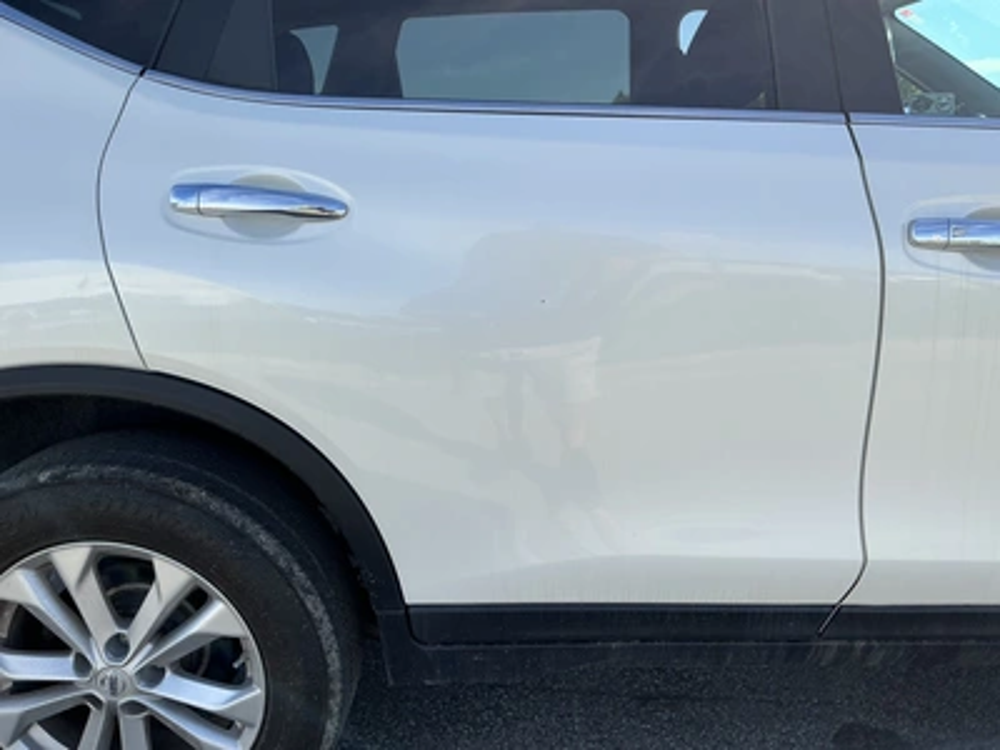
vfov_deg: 49.7
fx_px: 809
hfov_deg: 63.4
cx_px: 500
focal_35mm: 28
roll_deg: +2.6
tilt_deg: -12.0
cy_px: 375
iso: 25
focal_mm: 3
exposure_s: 1/978
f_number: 1.8
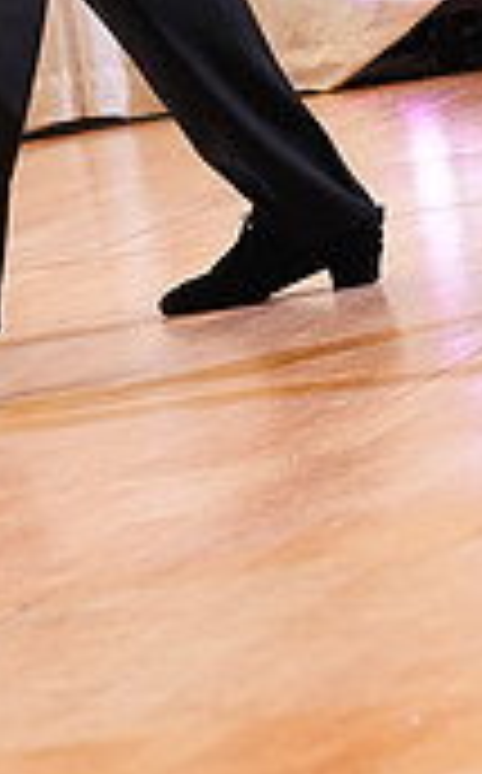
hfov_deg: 3.0
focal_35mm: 434
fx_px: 9152
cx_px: 173
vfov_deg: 4.8
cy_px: -328
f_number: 5
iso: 5000
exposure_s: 1/320
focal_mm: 126
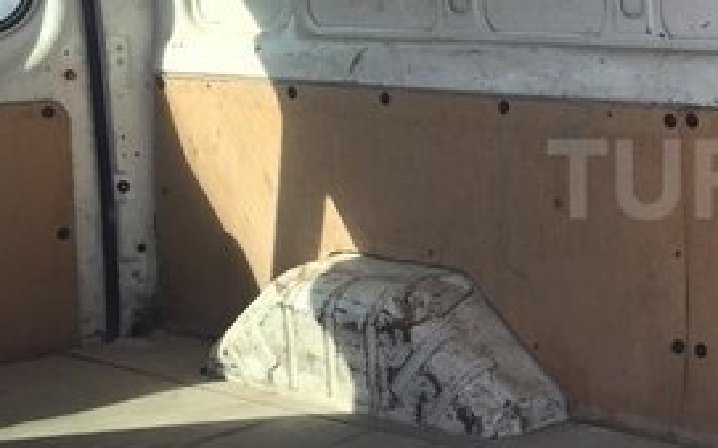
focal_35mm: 75
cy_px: 179
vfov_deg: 17.3
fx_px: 1467
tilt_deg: -8.2
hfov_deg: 25.2
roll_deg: -1.6
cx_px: 819
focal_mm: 4.15
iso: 32
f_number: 2.2
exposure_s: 1/353
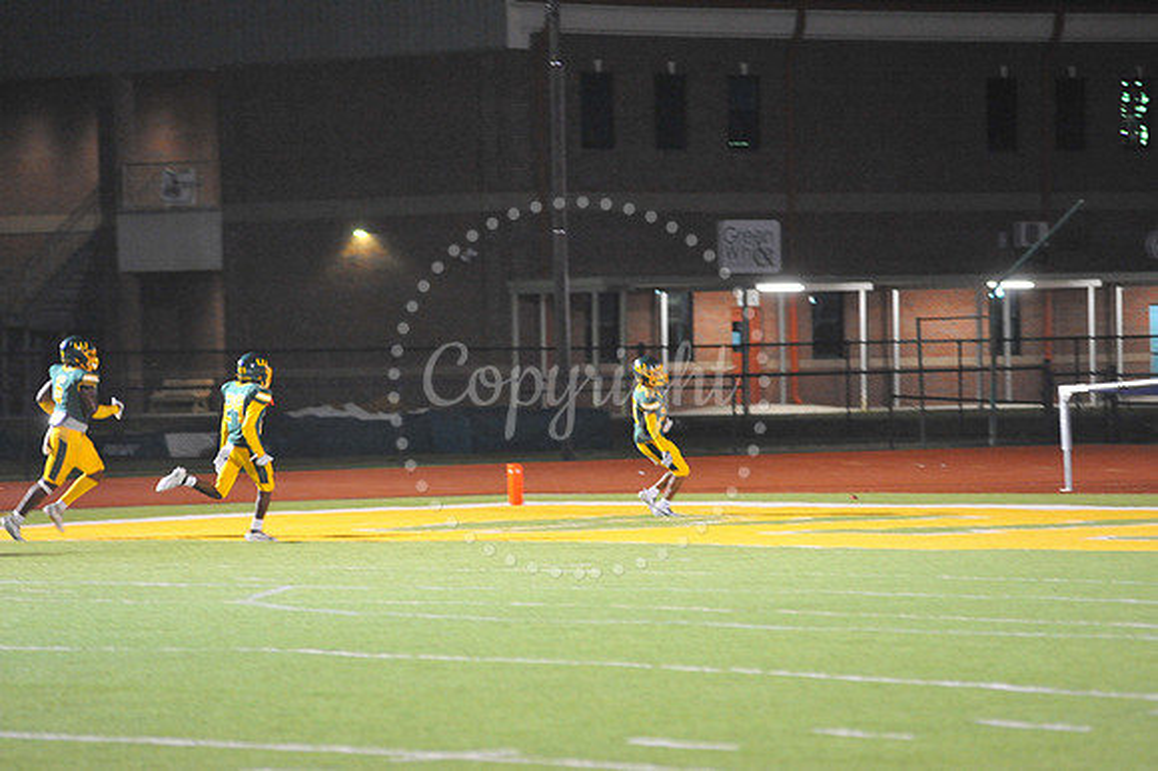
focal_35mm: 200
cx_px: 579
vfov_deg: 6.9
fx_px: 6429
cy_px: 386
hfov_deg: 10.3
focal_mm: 200
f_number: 4
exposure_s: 1/160
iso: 4000
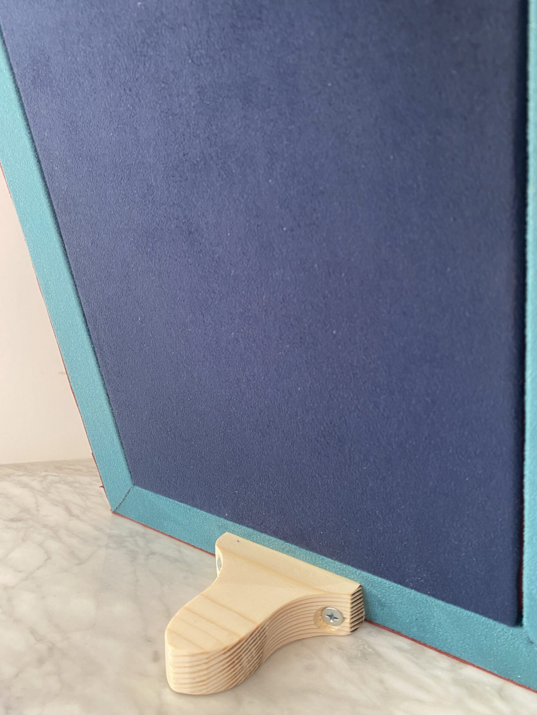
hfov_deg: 49.7
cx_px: 289
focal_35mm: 28
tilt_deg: -11.7
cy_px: 348
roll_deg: -0.7
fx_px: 579
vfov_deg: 63.4
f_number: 1.8
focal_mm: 4.25
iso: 125
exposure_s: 1/60
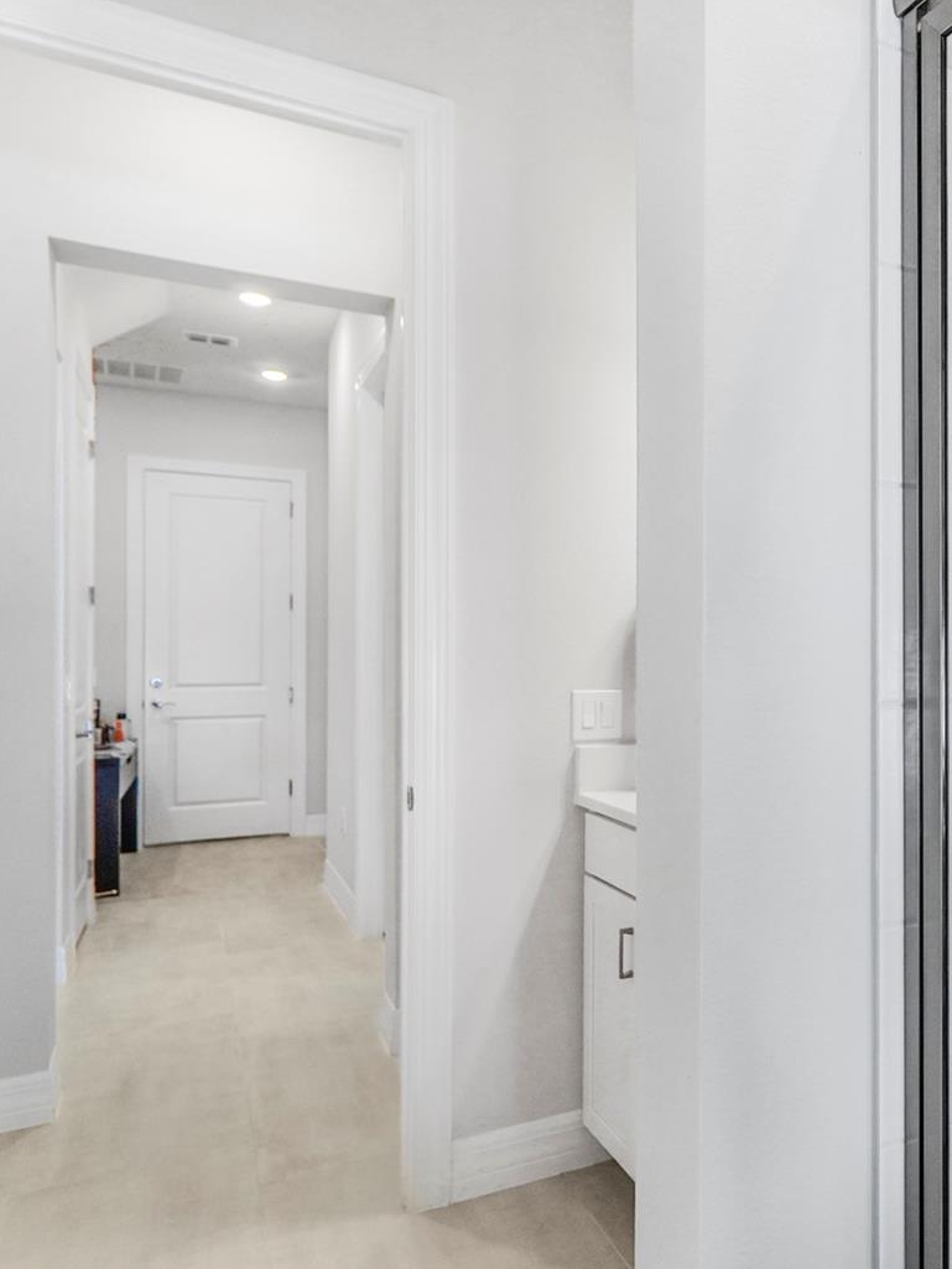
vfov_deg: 65.3
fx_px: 990
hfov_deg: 44.2
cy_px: 617
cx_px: 942
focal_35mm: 27
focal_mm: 12
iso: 640
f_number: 4
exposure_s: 1/125
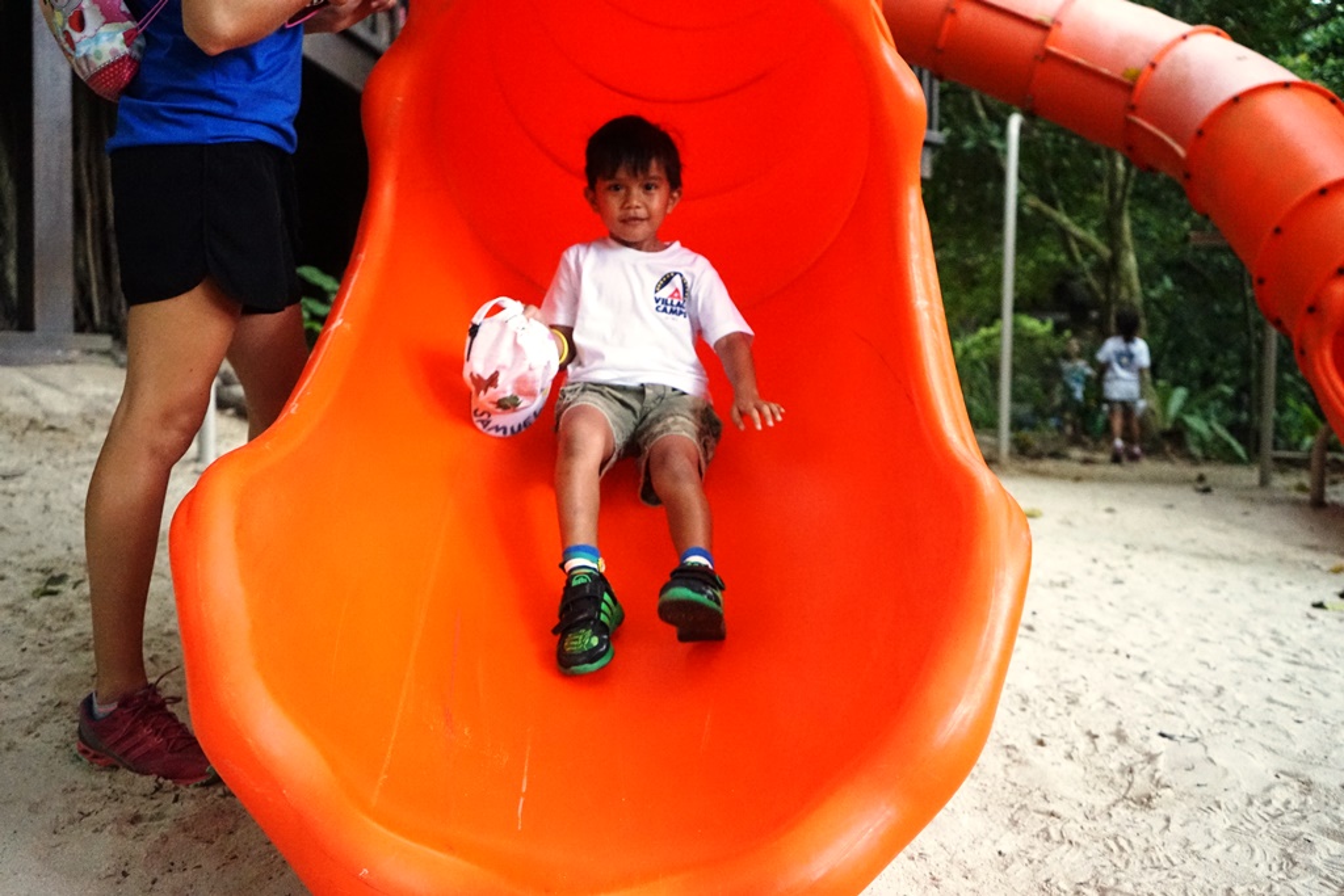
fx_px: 1419
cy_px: 448
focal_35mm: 38
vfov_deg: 35.1
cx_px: 672
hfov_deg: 50.7
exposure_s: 1/320
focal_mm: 38
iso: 6400
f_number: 4
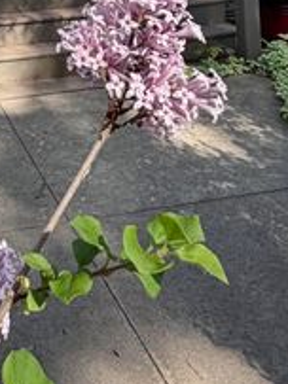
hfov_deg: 28.7
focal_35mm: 46
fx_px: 511
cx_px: -25
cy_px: -79
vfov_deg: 33.5
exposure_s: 1/502
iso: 64
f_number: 2.2
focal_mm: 2.22
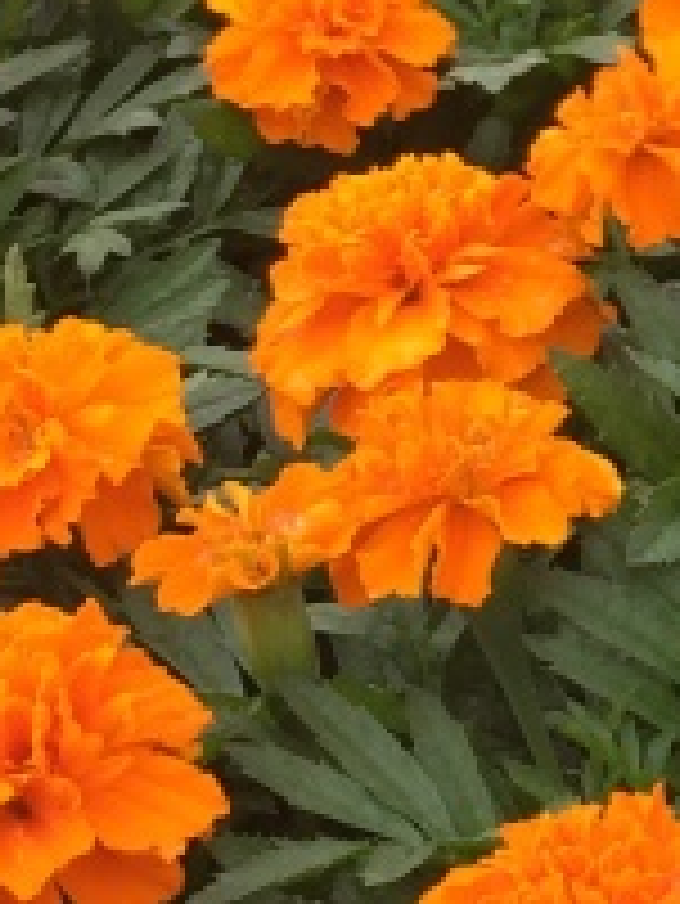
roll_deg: +7.5
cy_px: 101
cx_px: 1455
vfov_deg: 12.7
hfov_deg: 9.0
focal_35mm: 154
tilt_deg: -30.8
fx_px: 4029
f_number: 2.2
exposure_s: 1/682
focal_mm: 4.15
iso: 32
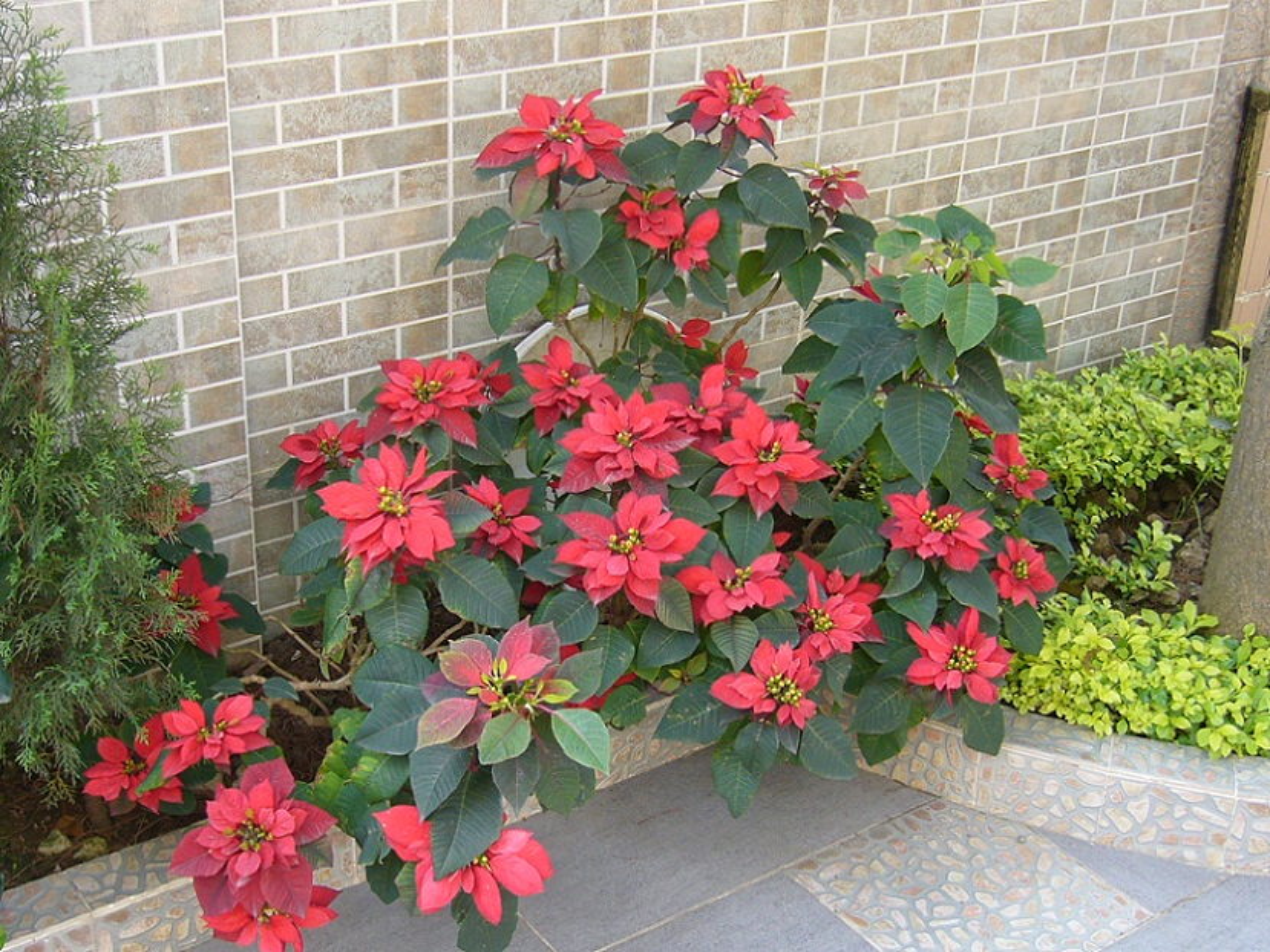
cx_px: 635
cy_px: 476
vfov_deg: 29.7
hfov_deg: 38.9
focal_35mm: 49
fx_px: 1798
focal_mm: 6
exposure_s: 1/80
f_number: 2.9
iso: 80
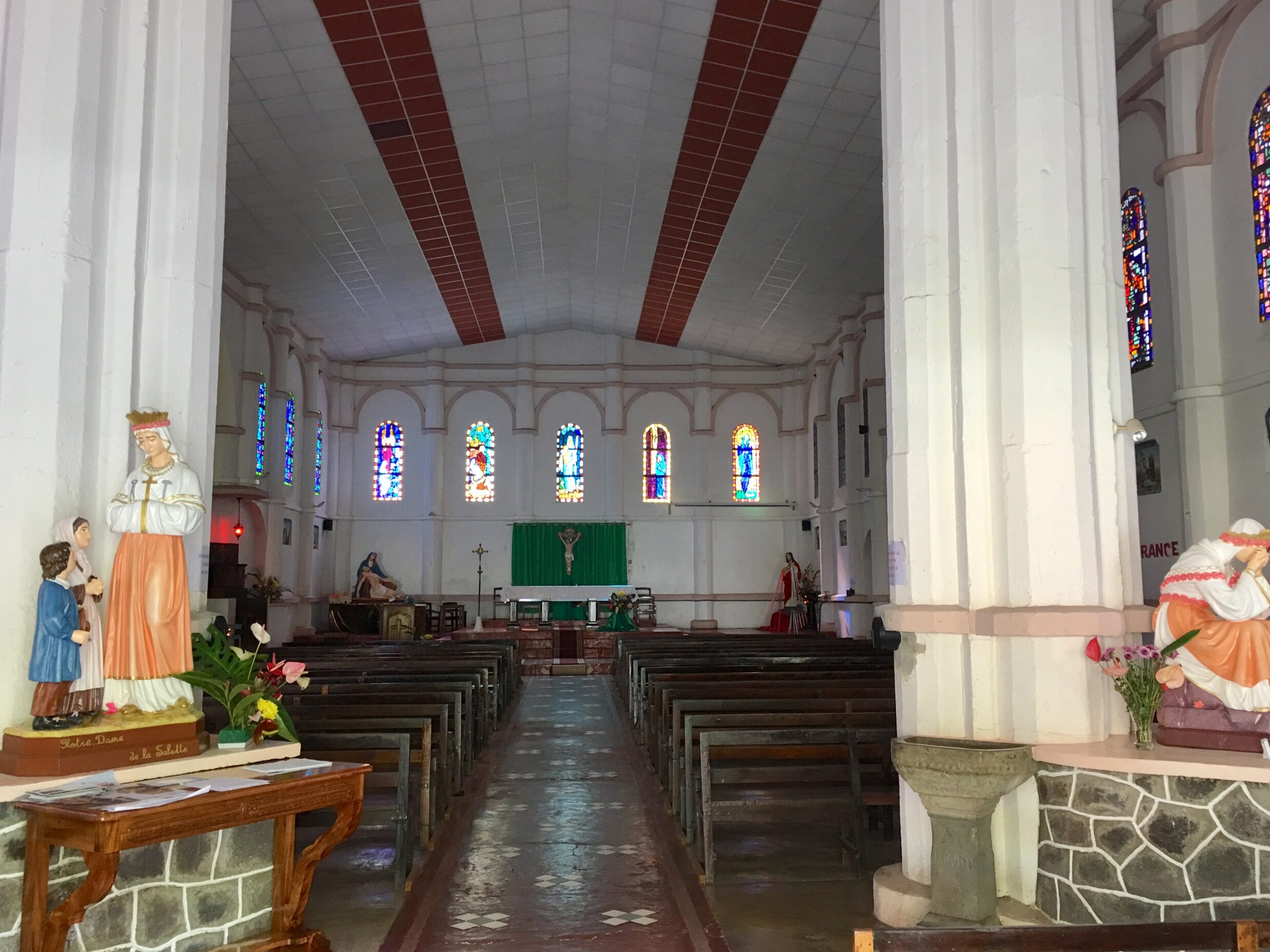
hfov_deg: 60.0
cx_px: 644
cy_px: 477
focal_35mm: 30
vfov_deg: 46.8
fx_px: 1101
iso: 50
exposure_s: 1/17
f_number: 2.2
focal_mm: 4.15
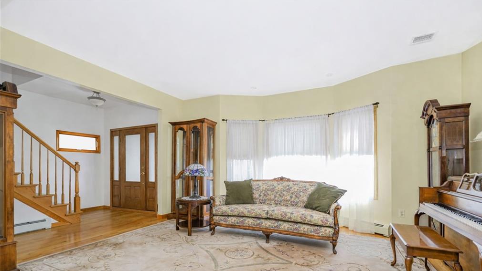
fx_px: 217
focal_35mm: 17
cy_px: 161
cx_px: 244
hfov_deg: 95.9
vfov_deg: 63.5
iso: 64
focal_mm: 16
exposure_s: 1/10
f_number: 4
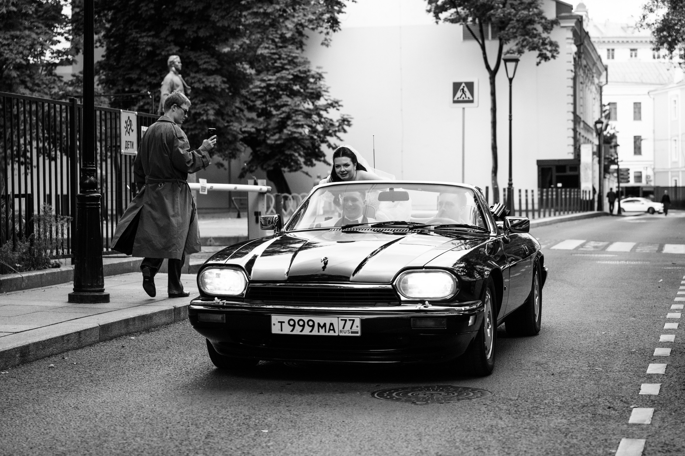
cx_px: 352
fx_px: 1490
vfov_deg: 17.4
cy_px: 255
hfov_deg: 25.9
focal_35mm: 78
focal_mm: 70
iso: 320
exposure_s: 1/1600
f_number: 3.5
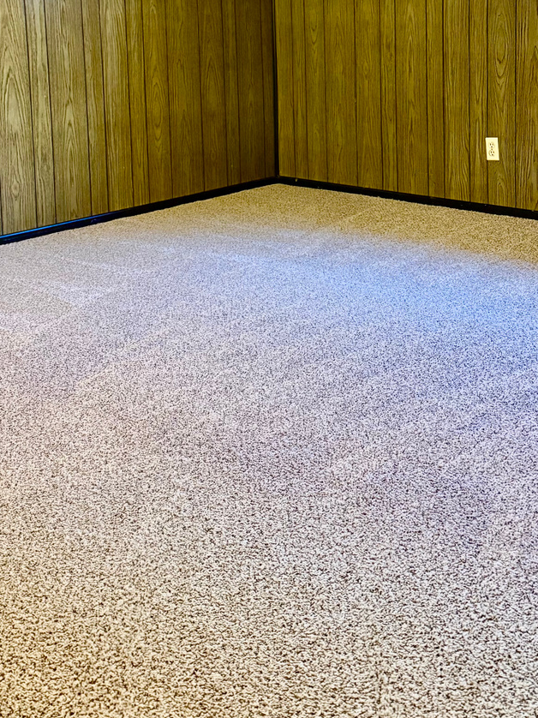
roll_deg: +1.2
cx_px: 302
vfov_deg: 40.7
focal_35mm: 44
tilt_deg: -6.5
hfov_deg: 32.8
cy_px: 119
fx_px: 912
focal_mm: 6.76
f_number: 1.78
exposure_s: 1/40
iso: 800
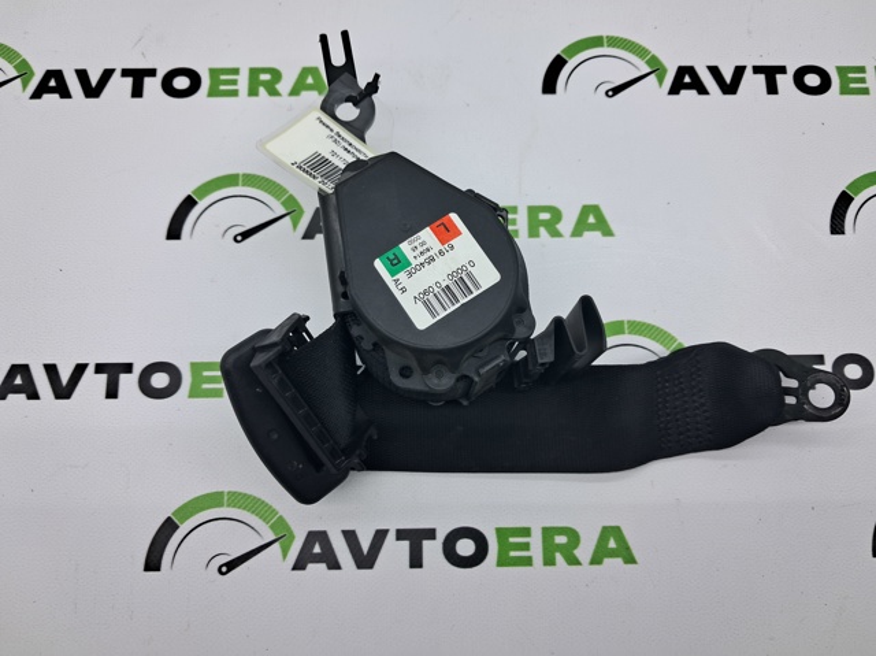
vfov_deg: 51.3
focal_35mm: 27
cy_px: 328
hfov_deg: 65.4
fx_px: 683
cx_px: 438
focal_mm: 4
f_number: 1.8
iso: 50
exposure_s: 1/113
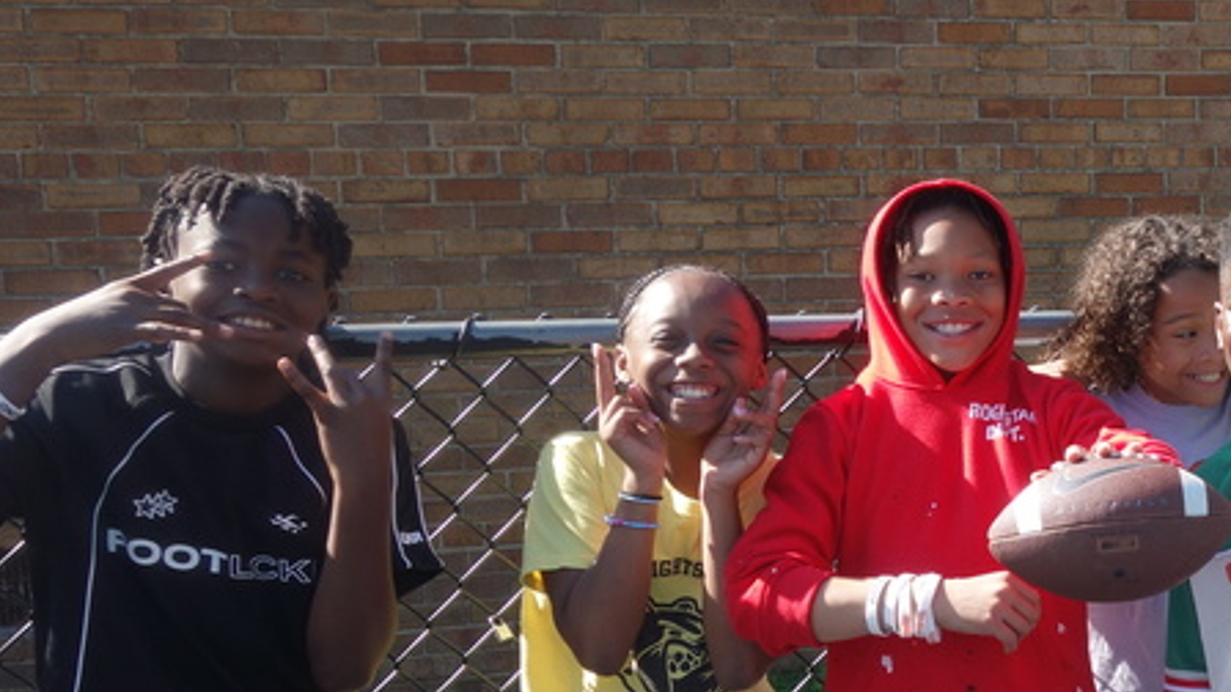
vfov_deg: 17.9
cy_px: 523
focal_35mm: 67
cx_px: 1333
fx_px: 2187
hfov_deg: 28.7
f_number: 5.6
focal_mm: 10.4
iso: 125
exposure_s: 1/125
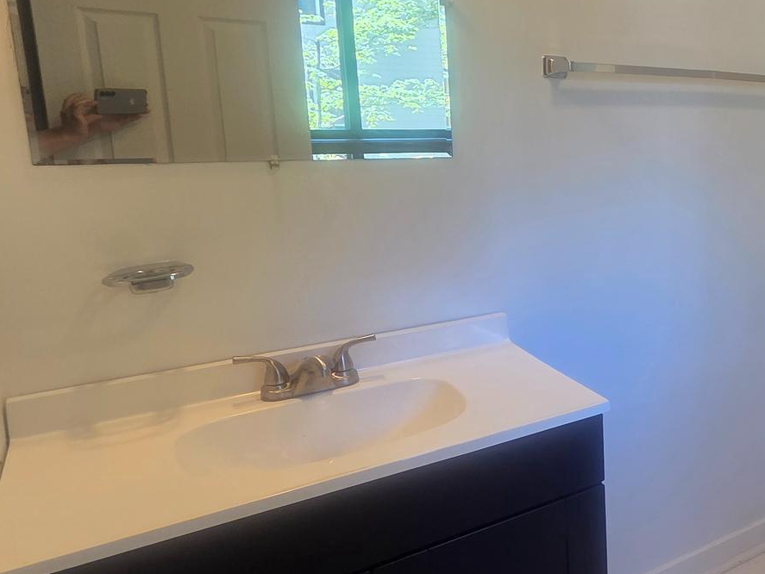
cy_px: 238
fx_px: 663
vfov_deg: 46.6
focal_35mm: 30
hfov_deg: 47.1
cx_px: 805
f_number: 2.2
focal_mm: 2.2
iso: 125
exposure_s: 1/120
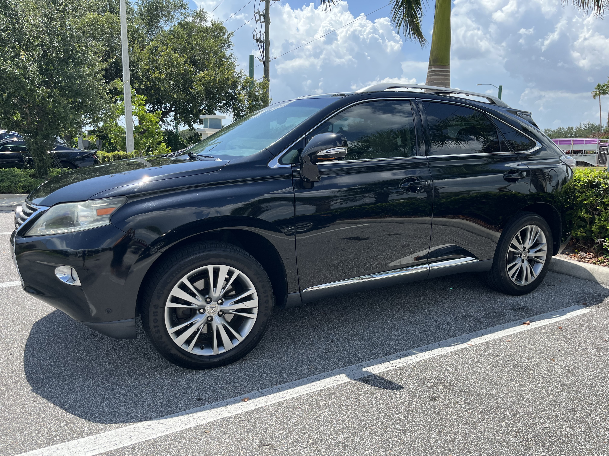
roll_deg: -0.1
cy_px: 228
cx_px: 304
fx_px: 457
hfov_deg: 67.3
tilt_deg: -10.8
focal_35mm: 26
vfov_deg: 53.1
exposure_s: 1/1862
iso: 50
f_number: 1.6
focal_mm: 5.1
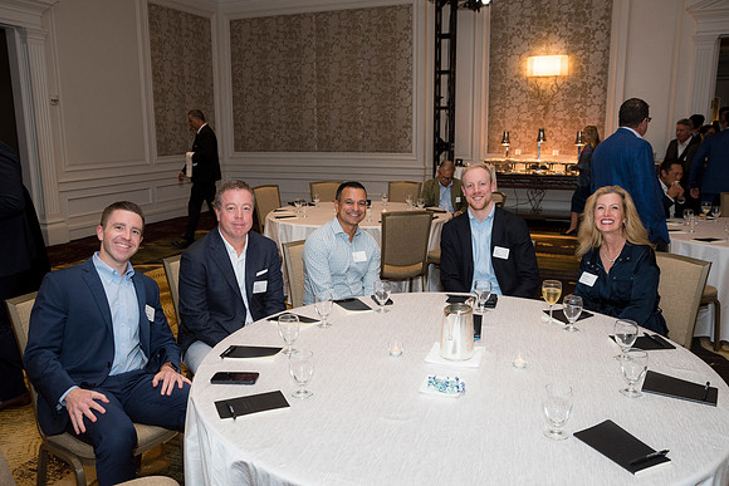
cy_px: 243
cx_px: 364
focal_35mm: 31
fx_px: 628
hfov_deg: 60.3
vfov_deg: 42.3
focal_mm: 31
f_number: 5.6
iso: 800
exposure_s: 1/125
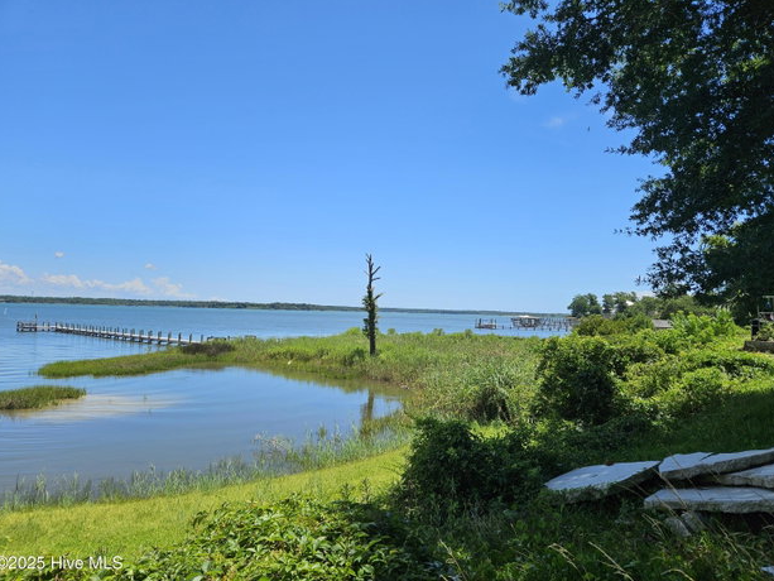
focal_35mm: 24
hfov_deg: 71.6
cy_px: 288
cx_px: 397
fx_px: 537
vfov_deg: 56.8
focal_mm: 5.4
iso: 25
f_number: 1.8
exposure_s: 1/2277
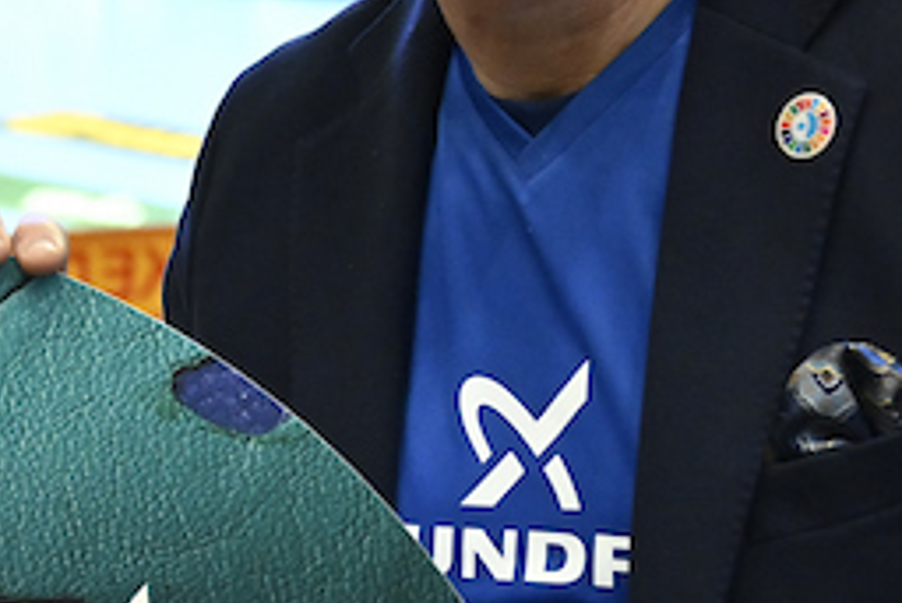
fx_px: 3409
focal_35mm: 136
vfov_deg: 10.1
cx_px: 11
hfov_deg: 14.8
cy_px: 462
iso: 2500
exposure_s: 1/250
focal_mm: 29
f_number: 2.8
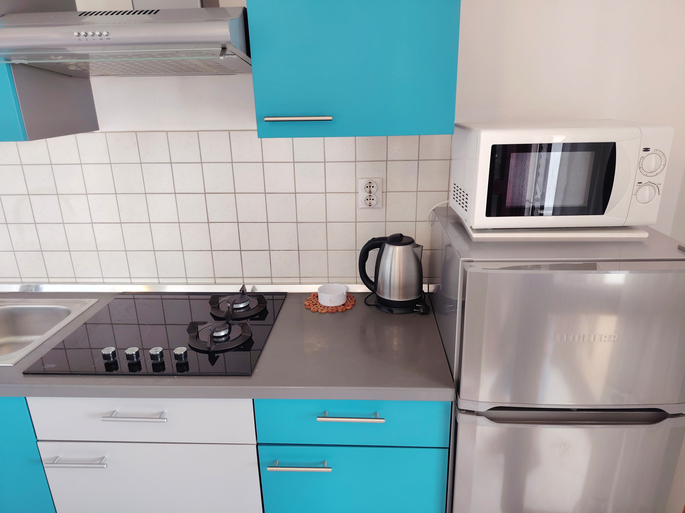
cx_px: 342
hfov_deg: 71.6
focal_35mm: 24
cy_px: 256
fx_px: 475
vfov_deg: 56.8
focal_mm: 5.25
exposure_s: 1/40
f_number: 1.75
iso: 434
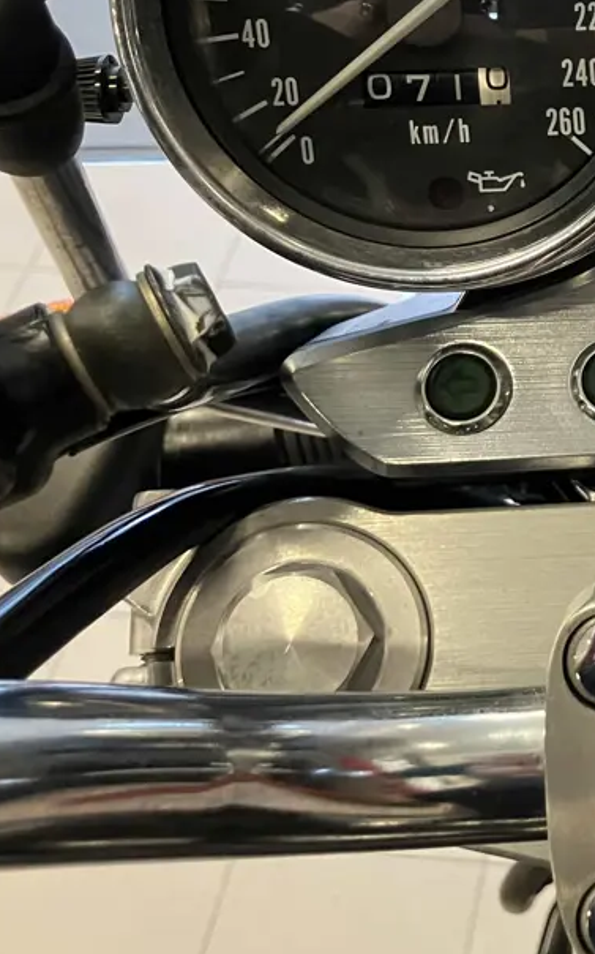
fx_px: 1532
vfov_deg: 34.4
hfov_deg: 19.7
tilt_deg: -49.4
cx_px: 838
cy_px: 357
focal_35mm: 59
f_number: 1.8
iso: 320
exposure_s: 1/60
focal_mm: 3.99
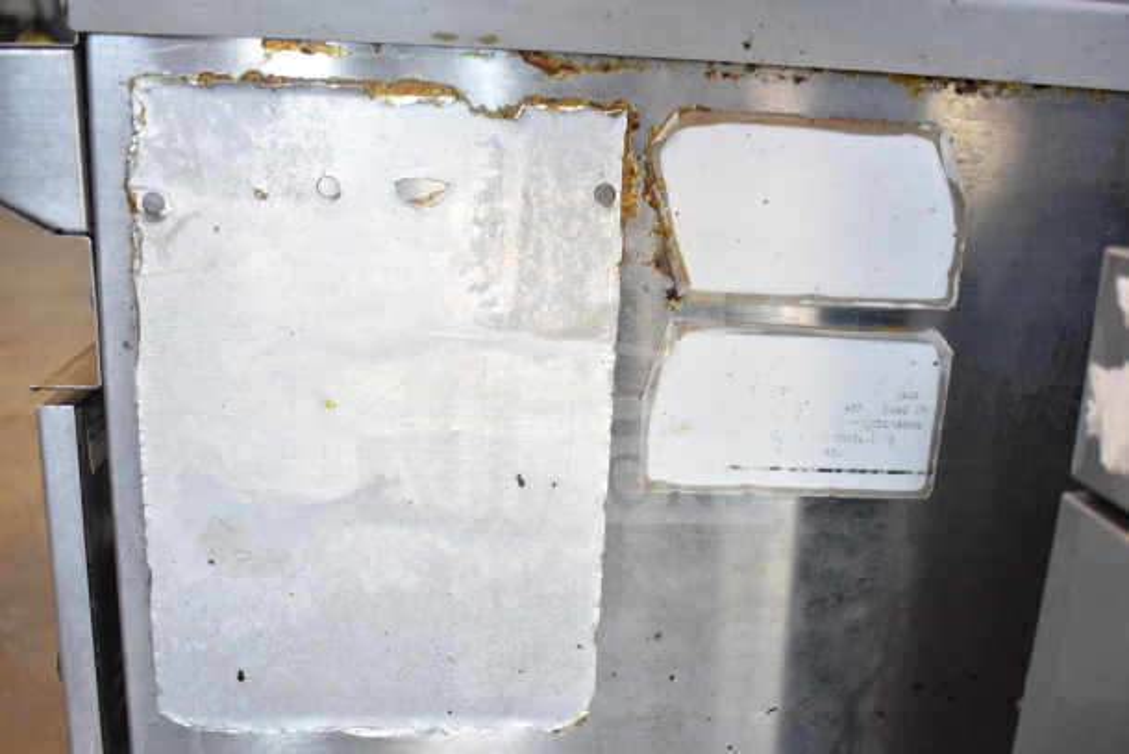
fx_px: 1129
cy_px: 377
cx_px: 564
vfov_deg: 36.9
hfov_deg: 53.1
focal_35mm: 36
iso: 640
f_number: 3.8
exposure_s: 1/40
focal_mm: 24
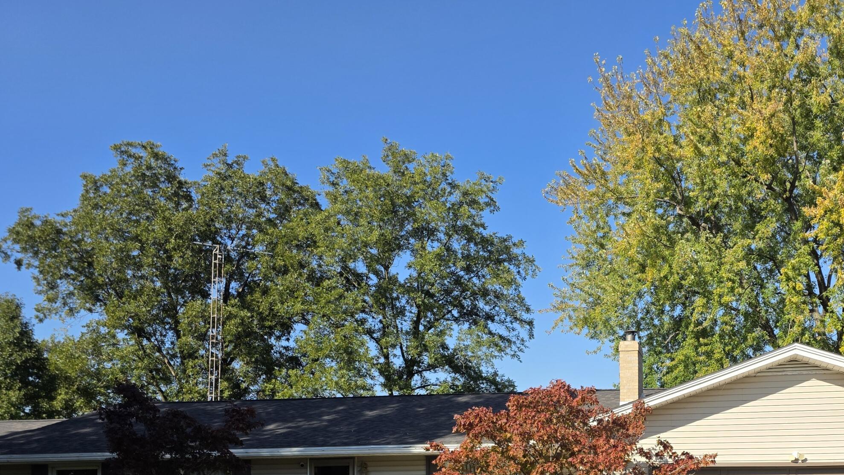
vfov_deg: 29.5
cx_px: 620
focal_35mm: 38
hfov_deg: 50.9
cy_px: 453
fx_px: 850
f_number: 1.7
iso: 80
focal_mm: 6.3
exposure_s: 1/4766
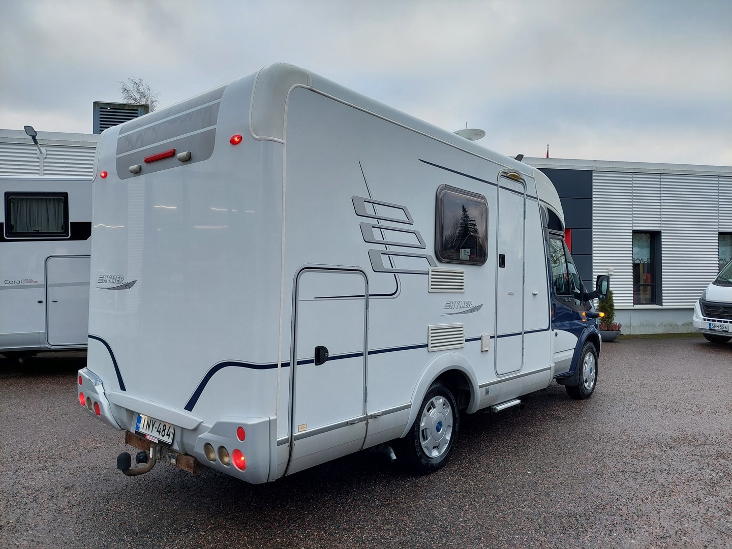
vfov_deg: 54.9
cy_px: 274
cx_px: 366
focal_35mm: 25
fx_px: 529
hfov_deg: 69.4
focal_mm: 5.23
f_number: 1.8
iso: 40
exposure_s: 1/100
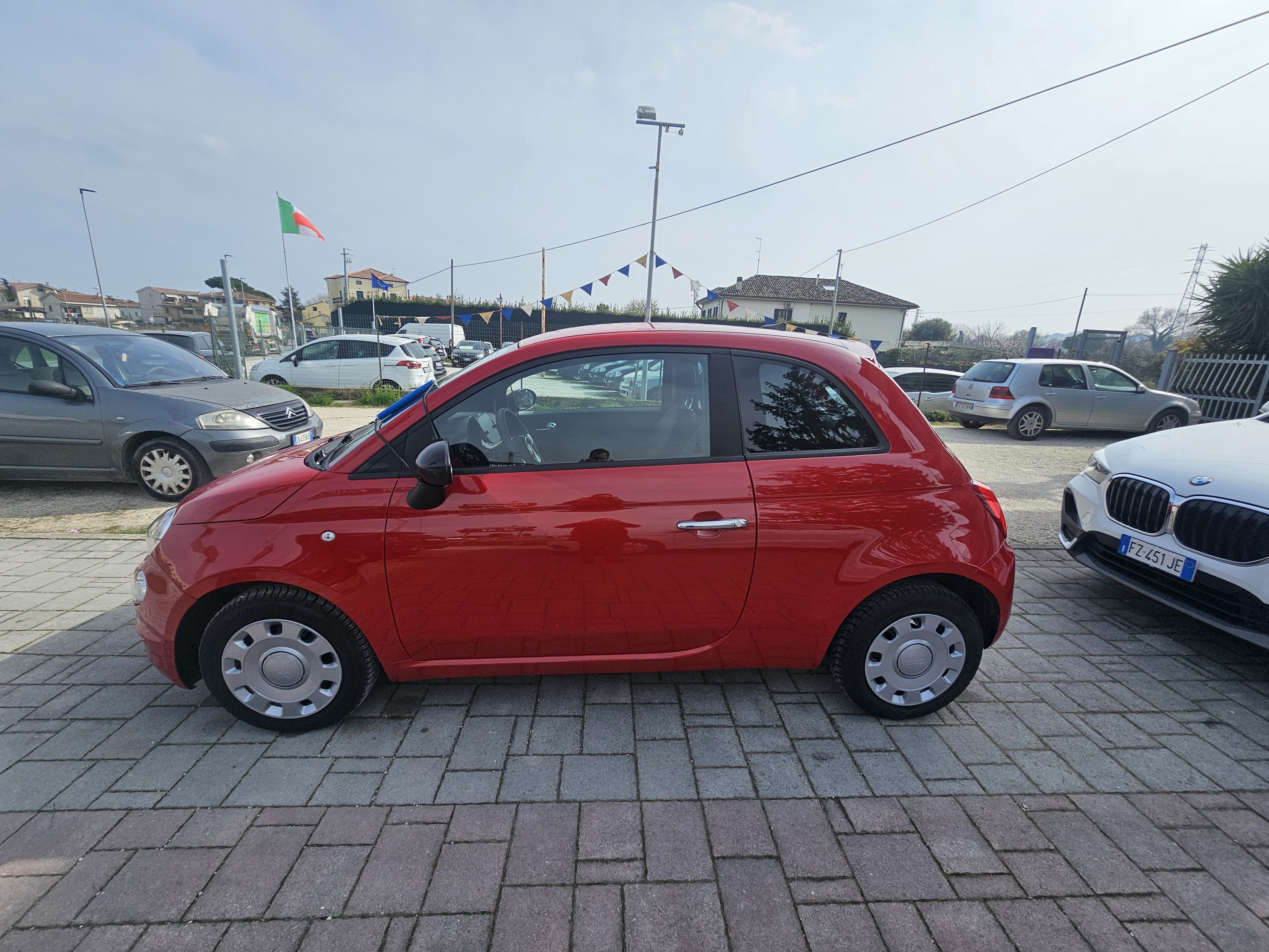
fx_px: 477
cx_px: 634
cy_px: 476
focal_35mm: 13
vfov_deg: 89.9
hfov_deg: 106.2
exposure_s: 1/2767
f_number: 2.2
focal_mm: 2.2
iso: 50
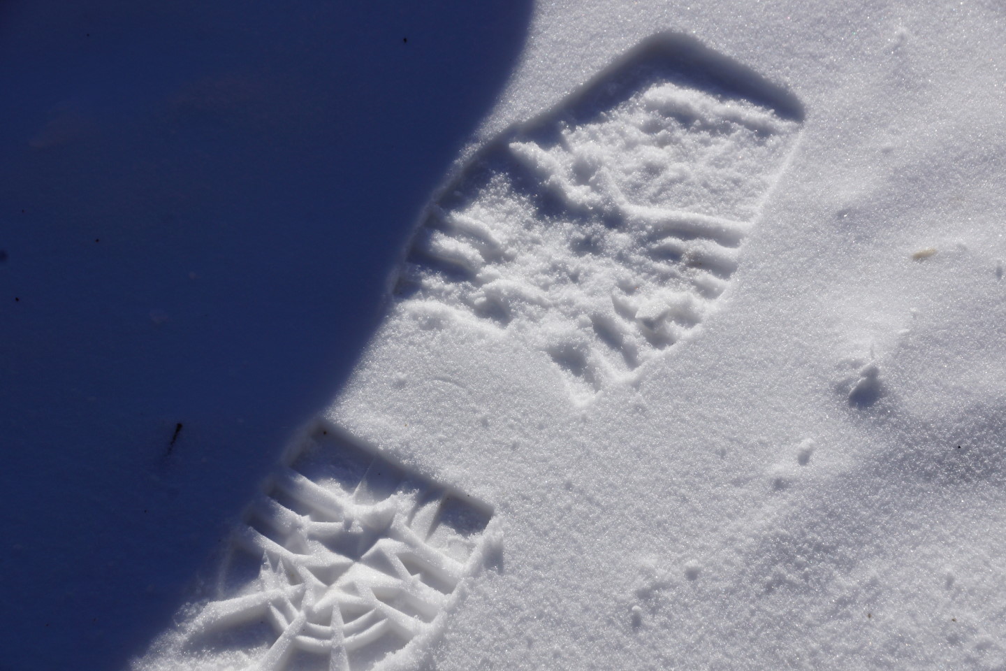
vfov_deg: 10.2
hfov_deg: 15.2
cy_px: 336
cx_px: 503
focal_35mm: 135
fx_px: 3772
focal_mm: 90
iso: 100
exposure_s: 1/250
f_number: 13
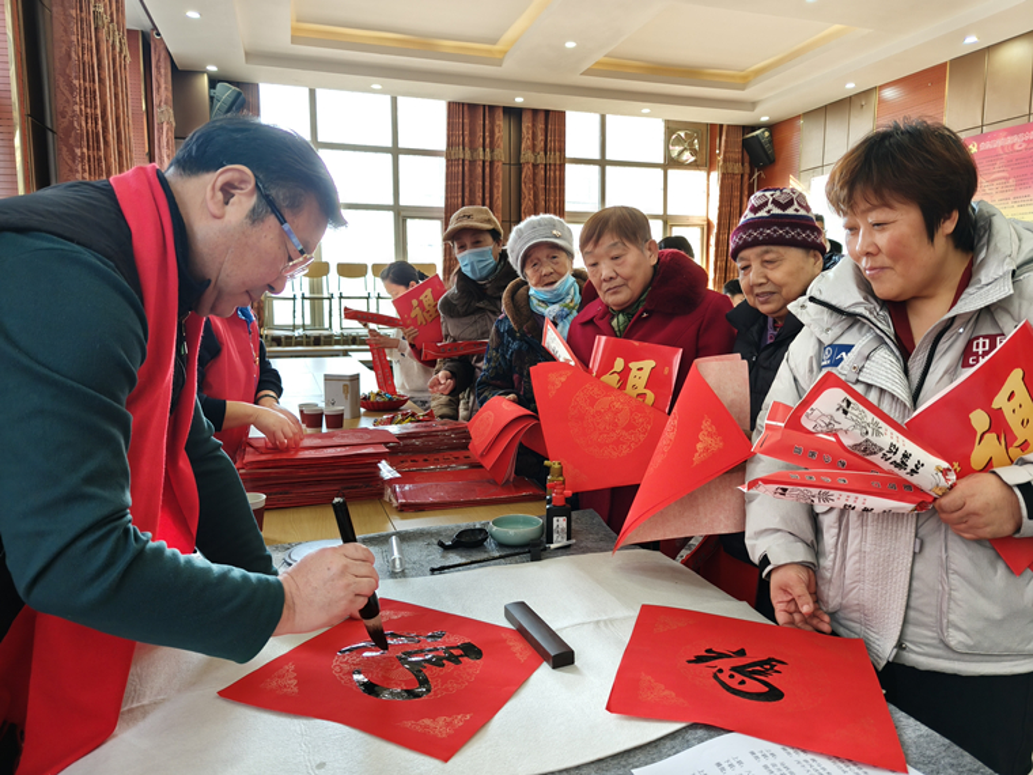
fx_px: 686
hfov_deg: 73.9
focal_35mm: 23
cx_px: 516
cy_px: 388
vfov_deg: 58.9
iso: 500
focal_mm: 6.06
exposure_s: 1/100
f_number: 1.6
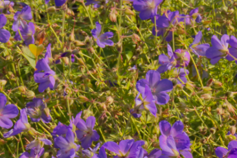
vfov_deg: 5.0
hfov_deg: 7.6
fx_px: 1782
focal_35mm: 271
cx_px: 217
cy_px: 231
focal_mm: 55
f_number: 16
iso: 250
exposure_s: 1/100
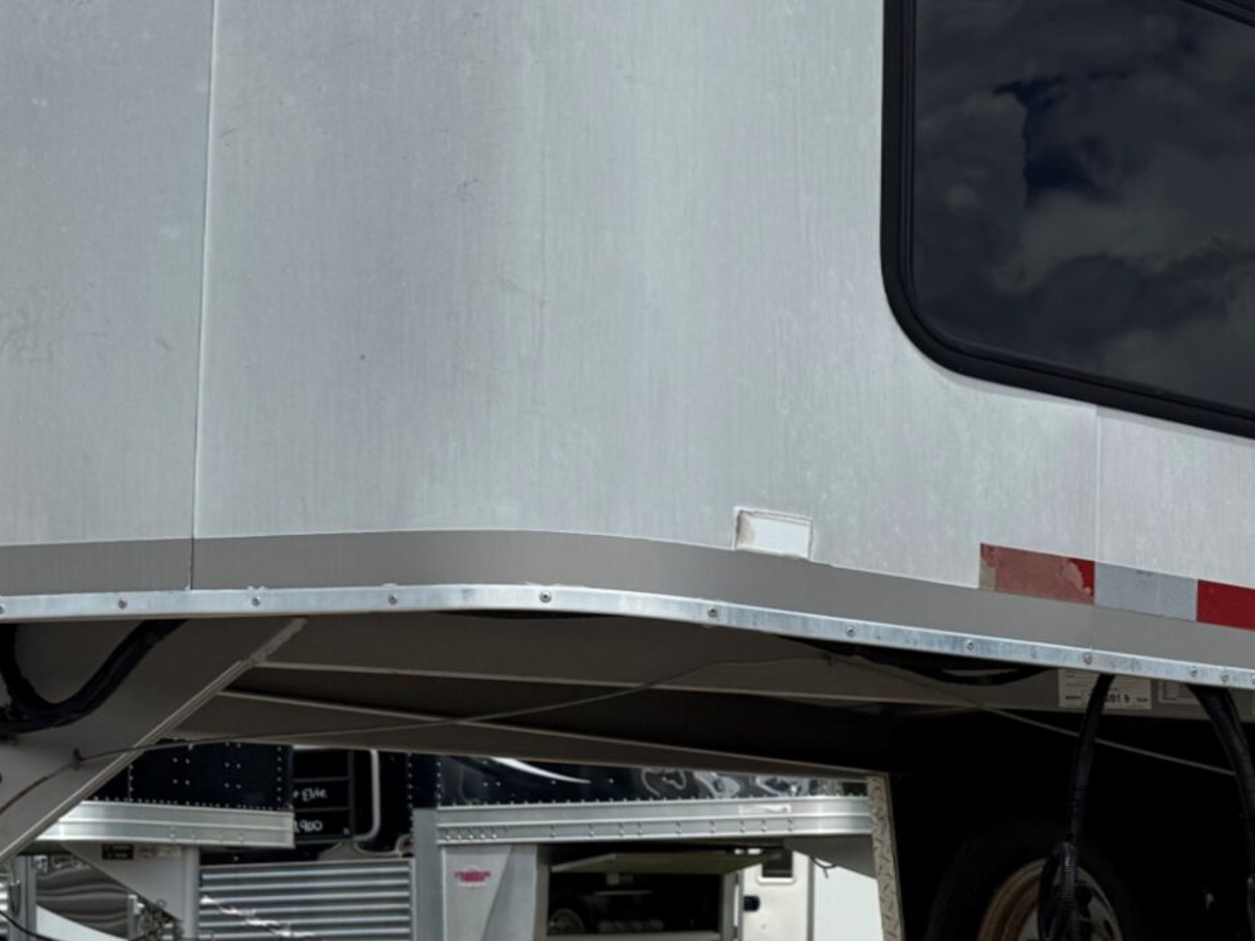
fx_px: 2429
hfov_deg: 26.2
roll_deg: +0.1
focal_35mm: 67
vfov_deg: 21.5
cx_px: 1449
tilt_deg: +0.3
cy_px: 841
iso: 80
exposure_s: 1/6410
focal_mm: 6.76
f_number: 1.78
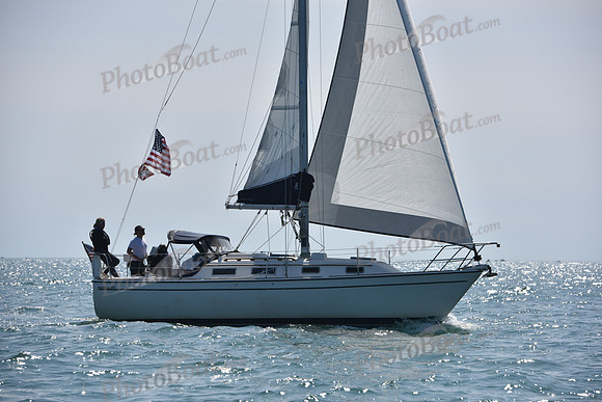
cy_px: 201
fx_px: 2760
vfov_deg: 8.3
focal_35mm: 165
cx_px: 301
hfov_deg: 12.4
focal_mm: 165
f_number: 7.1
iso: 320
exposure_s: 1/1000
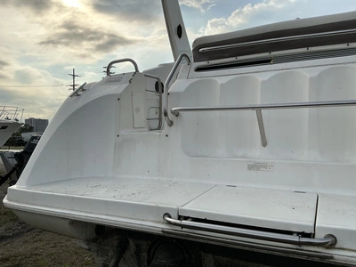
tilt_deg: +1.6
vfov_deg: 49.7
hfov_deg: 63.4
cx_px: 178
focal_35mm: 28
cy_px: 134
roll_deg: +2.6
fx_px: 288
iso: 25
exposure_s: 1/3322
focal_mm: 3
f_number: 1.8
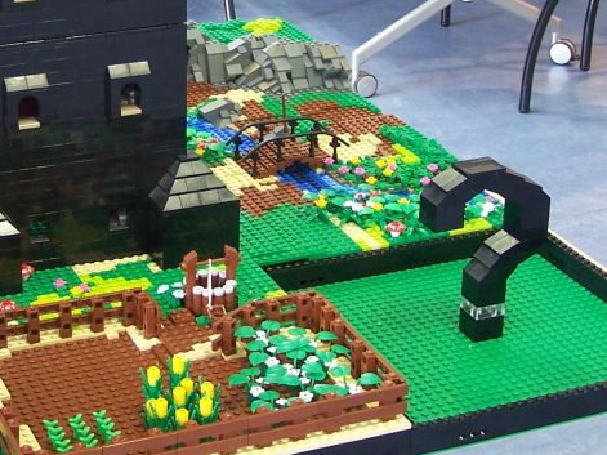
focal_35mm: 87
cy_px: 115
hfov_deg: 22.2
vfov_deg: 16.9
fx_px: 1525
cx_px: 115
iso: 80
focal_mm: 6.7
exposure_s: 1/3
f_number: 2.8
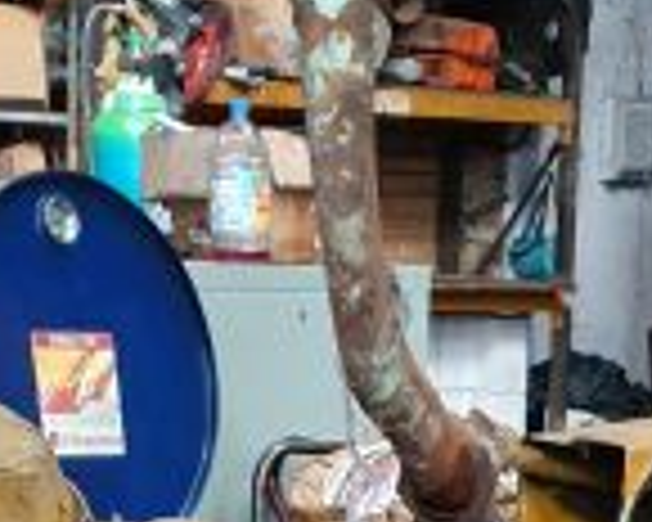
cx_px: 544
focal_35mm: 140
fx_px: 2702
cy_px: 1467
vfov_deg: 9.2
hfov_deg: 13.7
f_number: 2.4
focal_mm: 4.32
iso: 250
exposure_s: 1/100
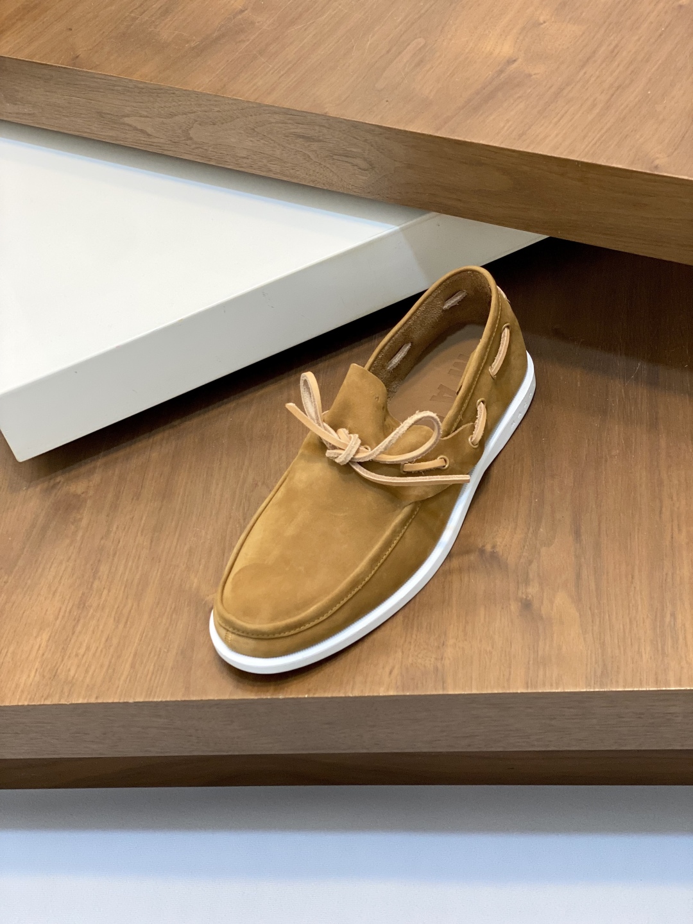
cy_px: 462
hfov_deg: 28.0
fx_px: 1388
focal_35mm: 52
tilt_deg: -46.5
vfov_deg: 36.8
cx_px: 346
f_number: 2
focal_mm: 6
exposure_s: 1/100
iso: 80
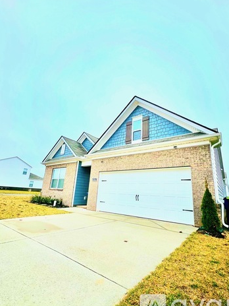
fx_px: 123
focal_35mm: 14
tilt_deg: +13.9
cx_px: 123
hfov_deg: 85.5
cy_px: 156
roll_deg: +0.6
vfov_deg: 102.1
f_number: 1.8
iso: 32
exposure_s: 1/511
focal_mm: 1.57
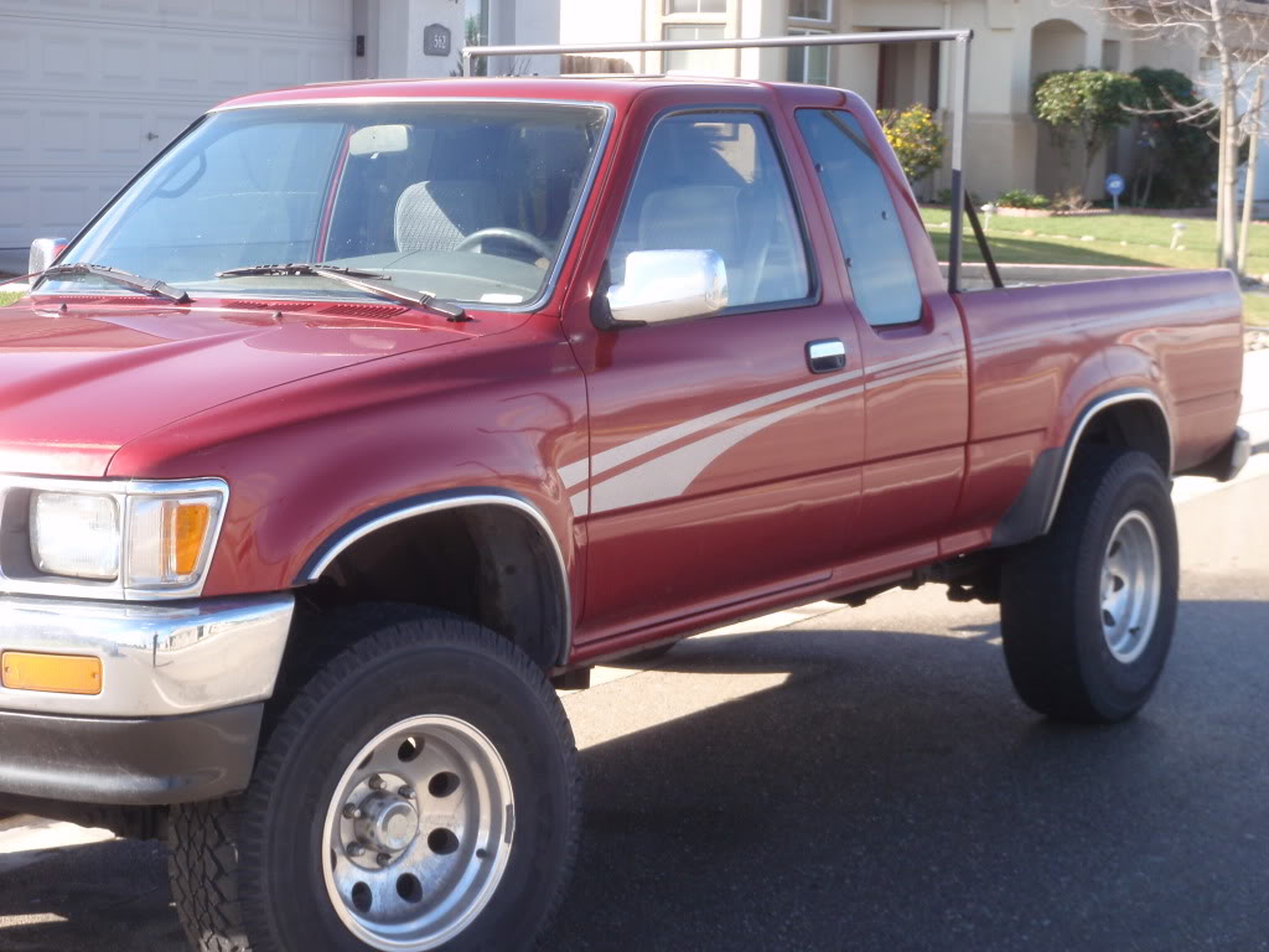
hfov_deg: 29.8
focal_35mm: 65
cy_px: 476
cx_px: 634
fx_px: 2383
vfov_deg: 22.6
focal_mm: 11.8
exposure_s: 1/100
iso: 64
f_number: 4.7
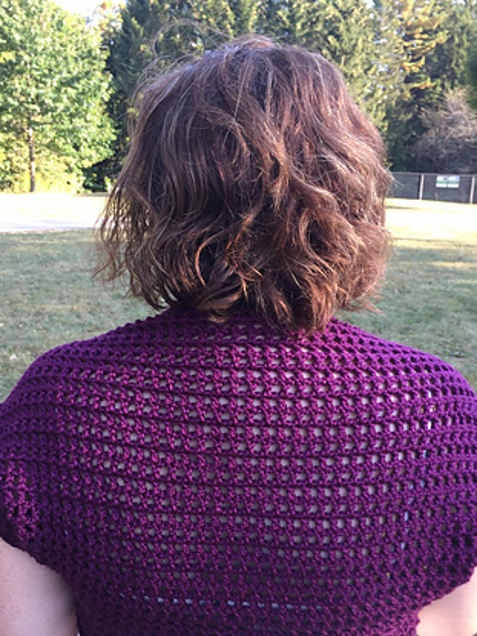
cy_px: 375
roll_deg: -0.6
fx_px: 642
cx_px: 226
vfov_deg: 52.3
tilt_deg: -16.2
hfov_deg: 40.7
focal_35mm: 35
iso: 32
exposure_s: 1/120
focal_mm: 4.15
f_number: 2.2
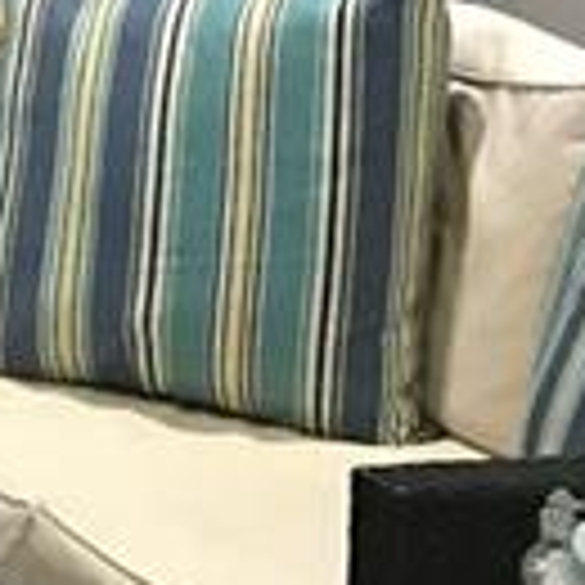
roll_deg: -1.6
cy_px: -50
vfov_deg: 7.6
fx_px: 4378
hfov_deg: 7.4
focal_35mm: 229
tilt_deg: -7.0
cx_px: -508
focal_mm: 3.99
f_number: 1.8
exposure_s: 1/5
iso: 100
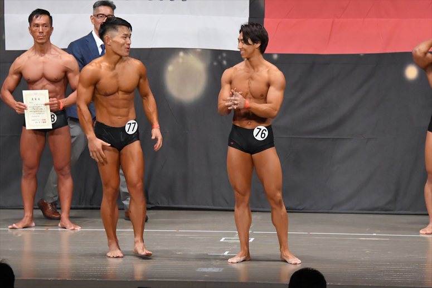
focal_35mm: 202
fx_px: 2423
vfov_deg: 6.8
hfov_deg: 10.2
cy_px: 144
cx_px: 216
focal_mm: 135
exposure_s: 1/400
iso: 6400
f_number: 5.6
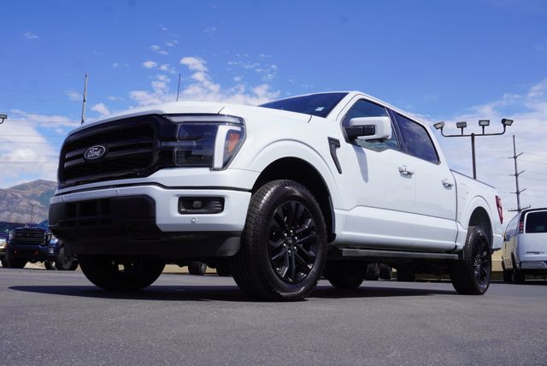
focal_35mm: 34
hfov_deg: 55.1
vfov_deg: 38.4
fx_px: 525
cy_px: 183
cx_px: 274
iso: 100
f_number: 10
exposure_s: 1/200
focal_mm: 23
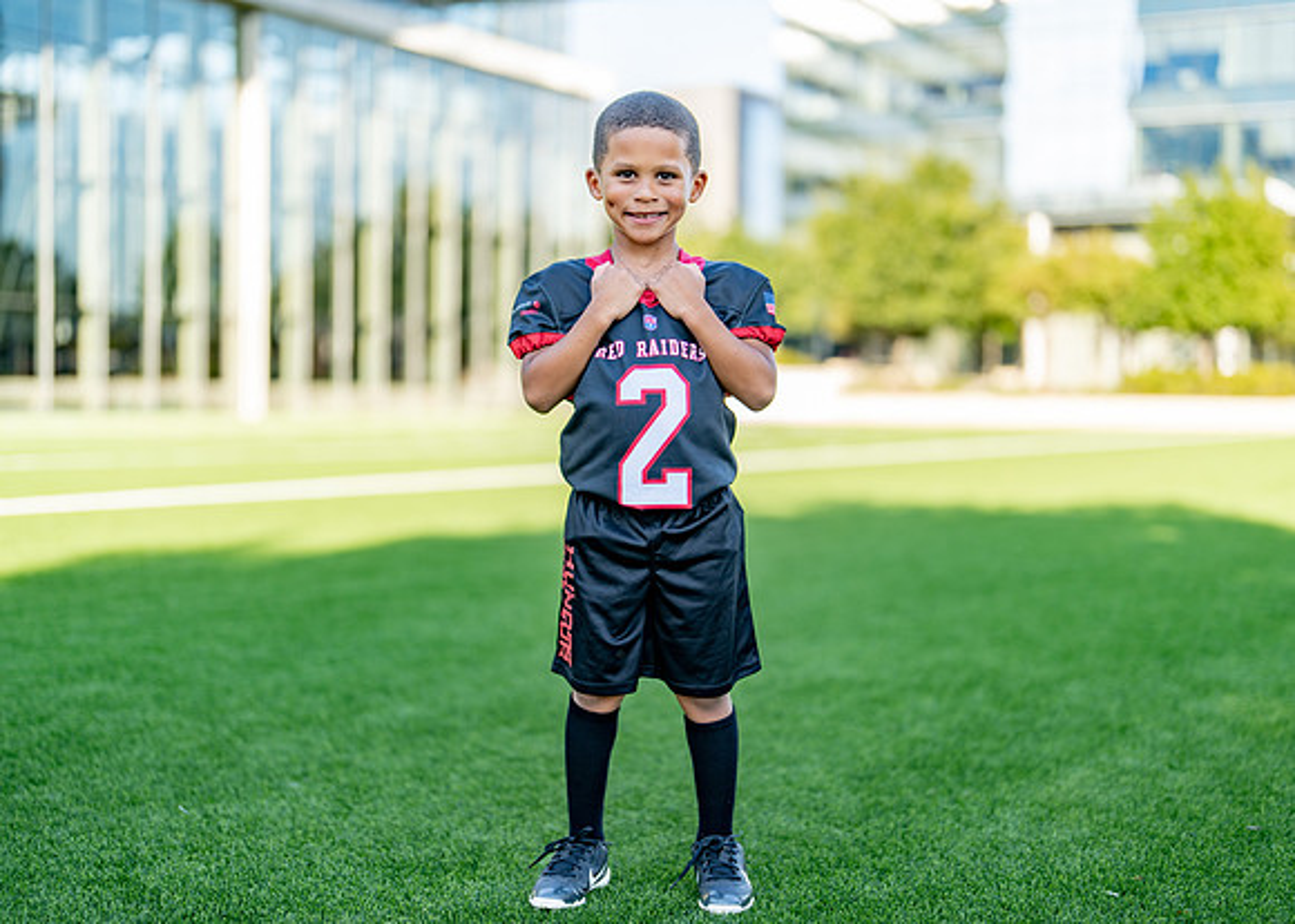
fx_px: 1926
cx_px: 648
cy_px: 462
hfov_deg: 37.2
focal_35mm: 52
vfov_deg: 27.0
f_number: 1.2
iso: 100
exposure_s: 1/1250
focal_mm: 50
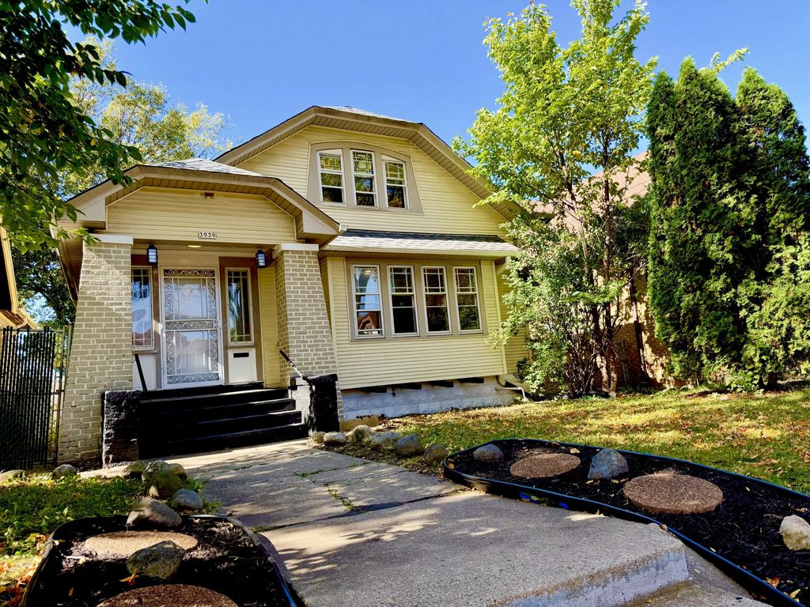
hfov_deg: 71.6
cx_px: 405
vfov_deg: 56.8
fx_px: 562
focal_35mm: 24
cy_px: 304
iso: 100
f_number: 1.78
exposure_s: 1/943
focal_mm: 6.76
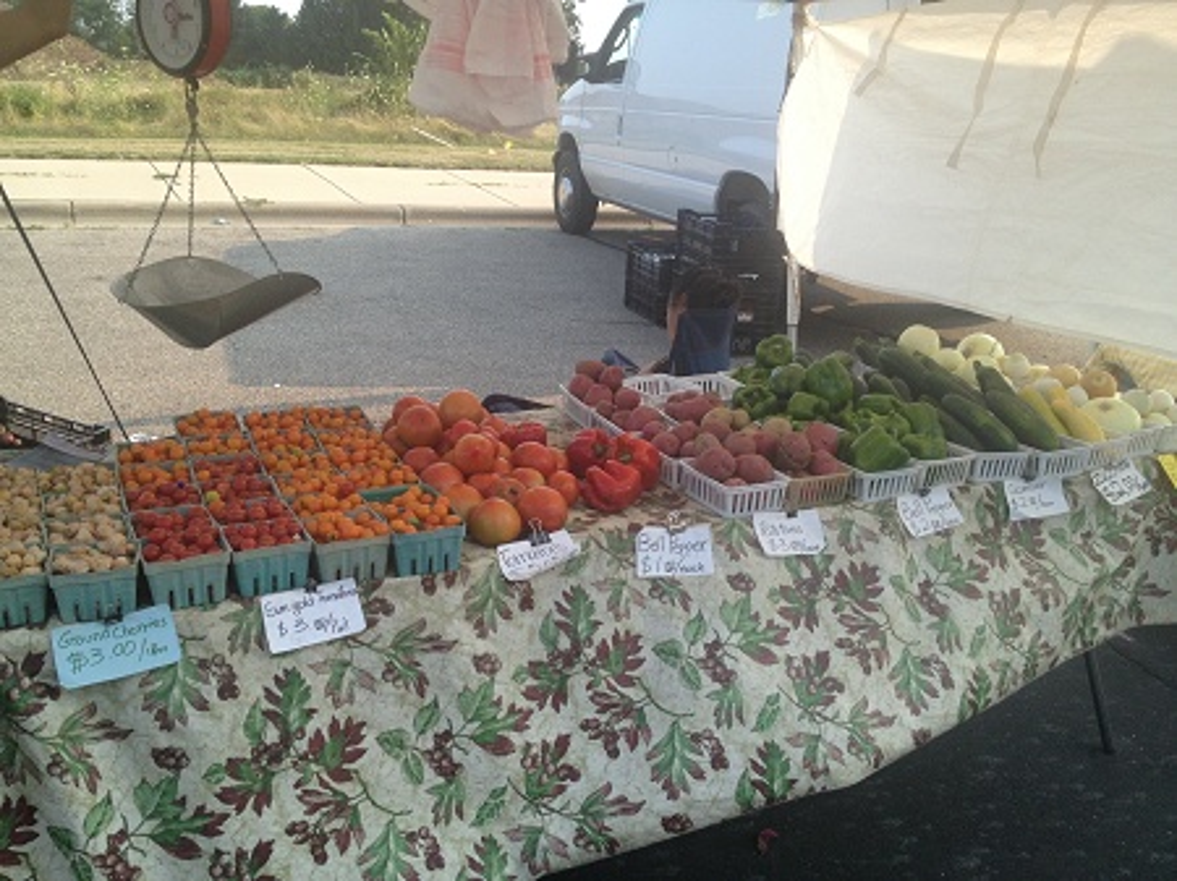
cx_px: 588
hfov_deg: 52.7
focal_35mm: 35
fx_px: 1189
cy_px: 440
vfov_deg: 40.7
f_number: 2.4
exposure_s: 1/557
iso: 50
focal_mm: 4.28
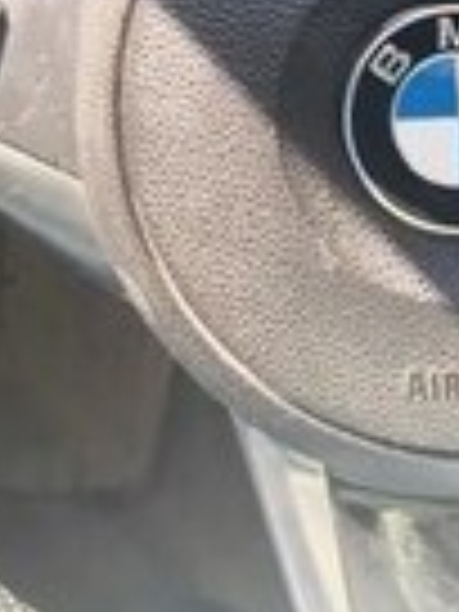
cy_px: -248
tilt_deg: -23.1
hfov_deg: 14.2
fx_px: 1803
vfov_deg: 17.7
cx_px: 513
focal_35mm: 102
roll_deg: -1.1
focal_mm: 3.99
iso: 20
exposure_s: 1/120
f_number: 1.8
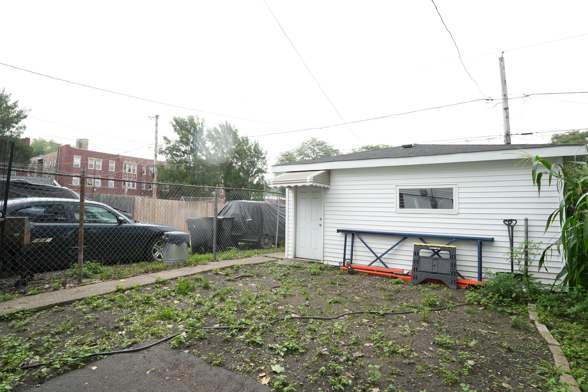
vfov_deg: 73.7
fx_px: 261
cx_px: 293
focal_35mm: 16
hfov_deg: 96.7
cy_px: 190
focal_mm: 10
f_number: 5.6
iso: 800
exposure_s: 1/125
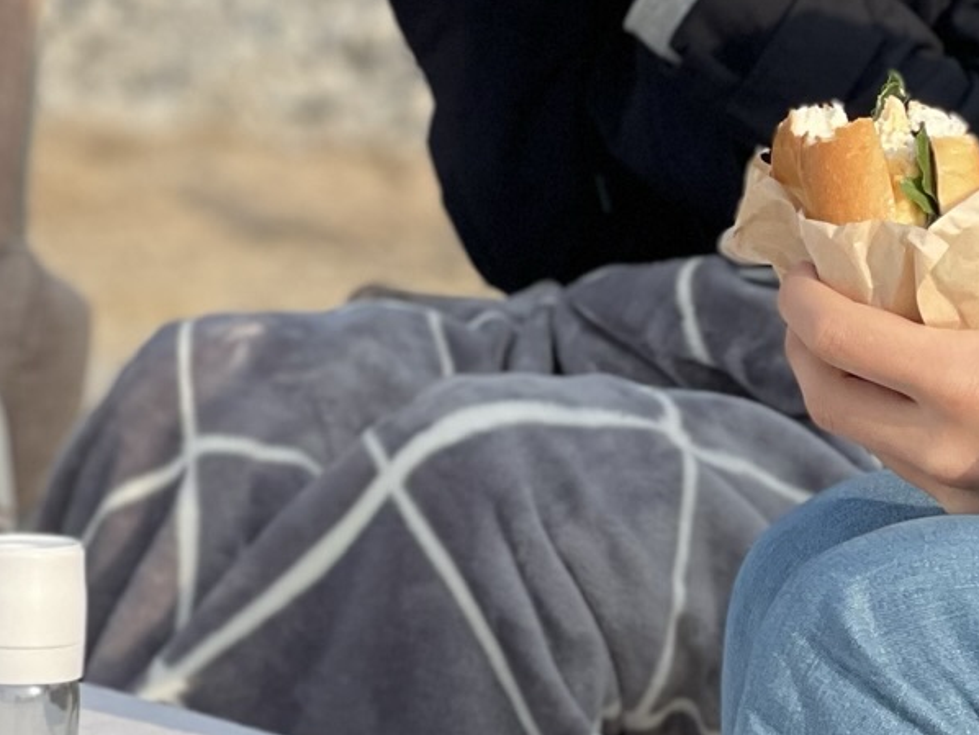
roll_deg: -1.0
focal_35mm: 178
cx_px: 439
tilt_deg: +0.0
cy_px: 16
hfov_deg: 11.1
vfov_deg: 8.3
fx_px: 5036
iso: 32
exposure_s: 1/1229
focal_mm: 6
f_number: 2
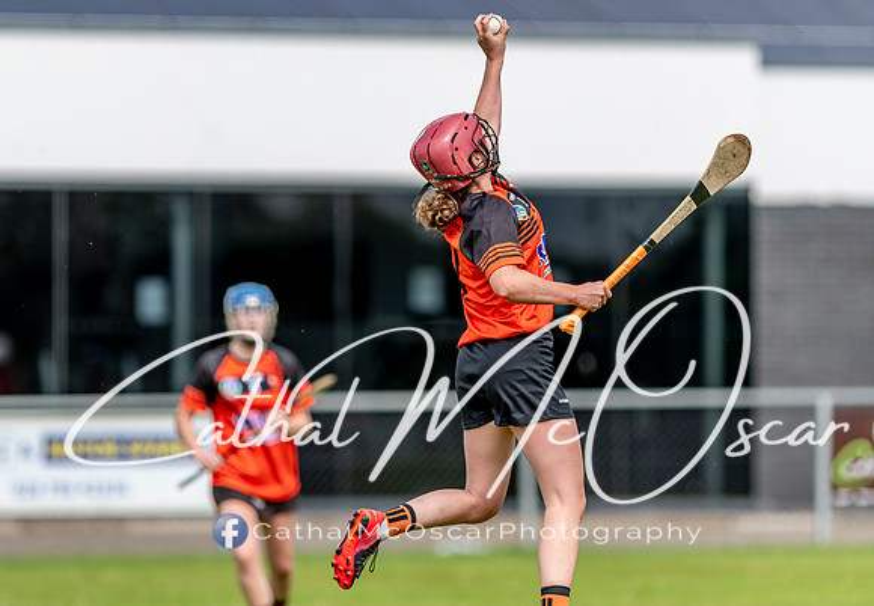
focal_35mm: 484
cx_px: 416
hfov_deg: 4.2
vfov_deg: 2.9
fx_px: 11884
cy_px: 306
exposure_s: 1/2000
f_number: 2.8
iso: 100
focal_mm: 300
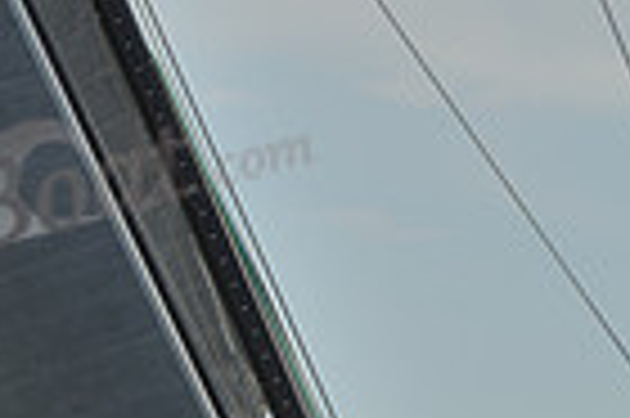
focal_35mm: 829
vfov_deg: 1.7
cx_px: 549
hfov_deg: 2.5
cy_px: 798
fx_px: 14490
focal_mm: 200
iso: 280
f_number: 9
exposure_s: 1/1600
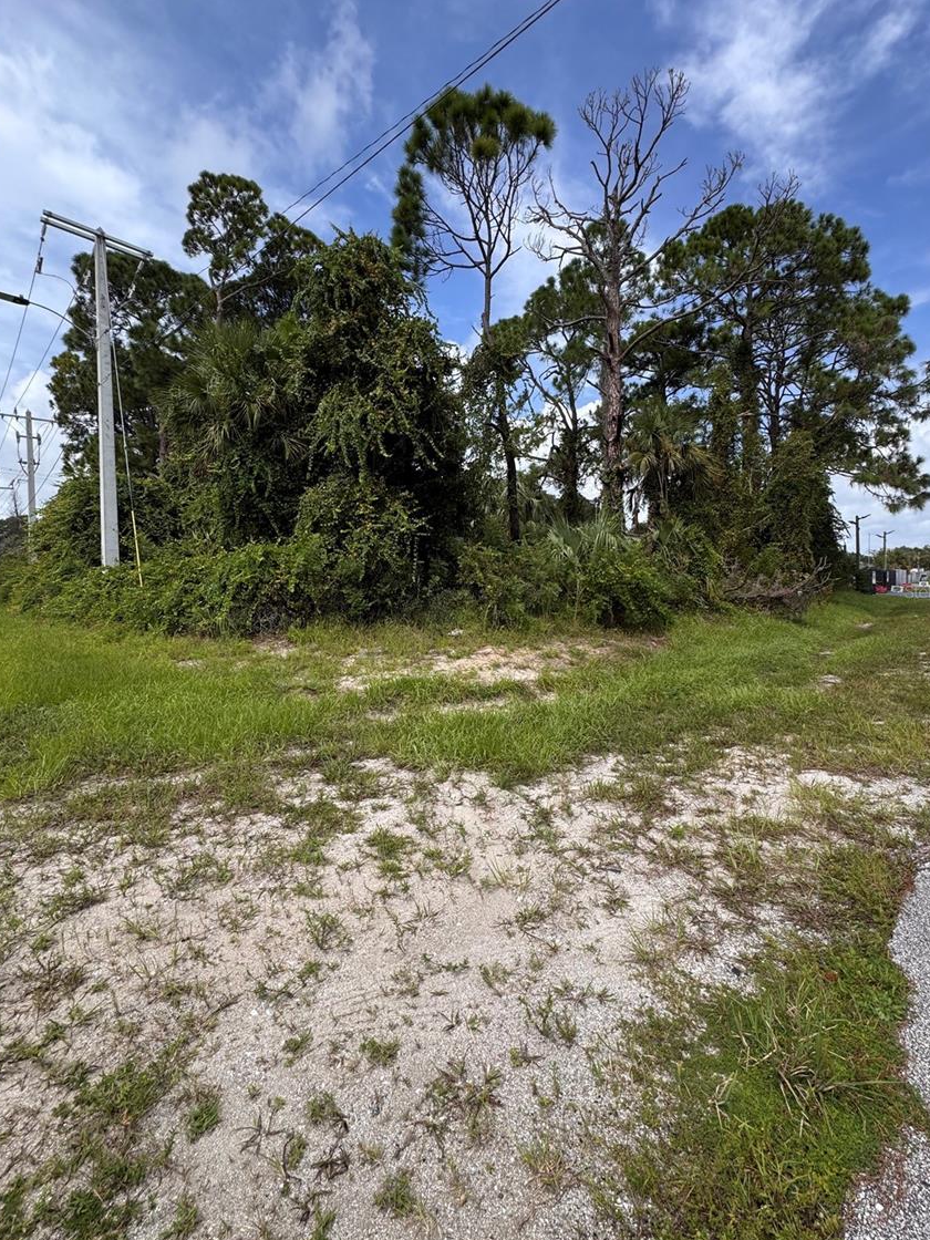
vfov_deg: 98.1
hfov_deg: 81.7
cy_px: 591
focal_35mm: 15
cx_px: 485
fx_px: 537
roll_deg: +1.0
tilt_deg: -1.6
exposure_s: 1/980
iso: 40
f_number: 2.2
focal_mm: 2.22
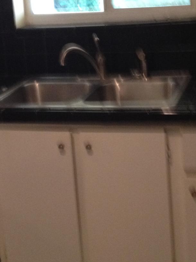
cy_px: 98
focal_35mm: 86
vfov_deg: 22.7
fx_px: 650
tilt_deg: -7.3
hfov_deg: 17.1
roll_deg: +3.1
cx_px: 66
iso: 250
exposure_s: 1/20
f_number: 2.4
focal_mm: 4.28
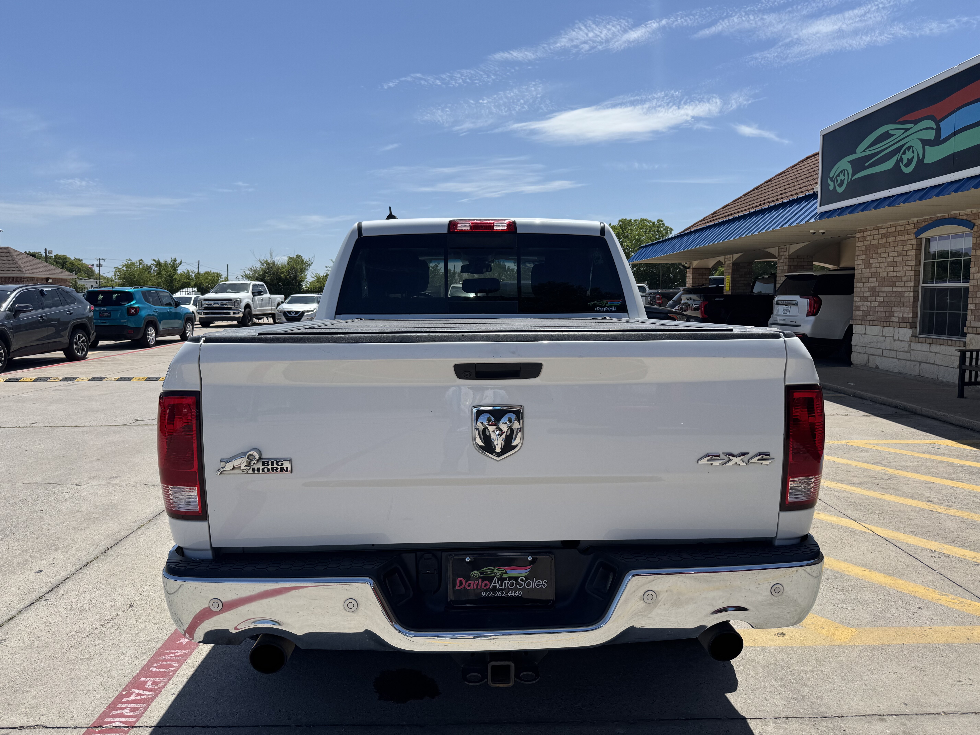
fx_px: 679
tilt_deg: -6.5
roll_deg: +0.2
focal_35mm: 24
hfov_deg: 71.6
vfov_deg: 56.8
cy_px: 368
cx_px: 490
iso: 80
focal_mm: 6.76
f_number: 1.78
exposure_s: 1/6410
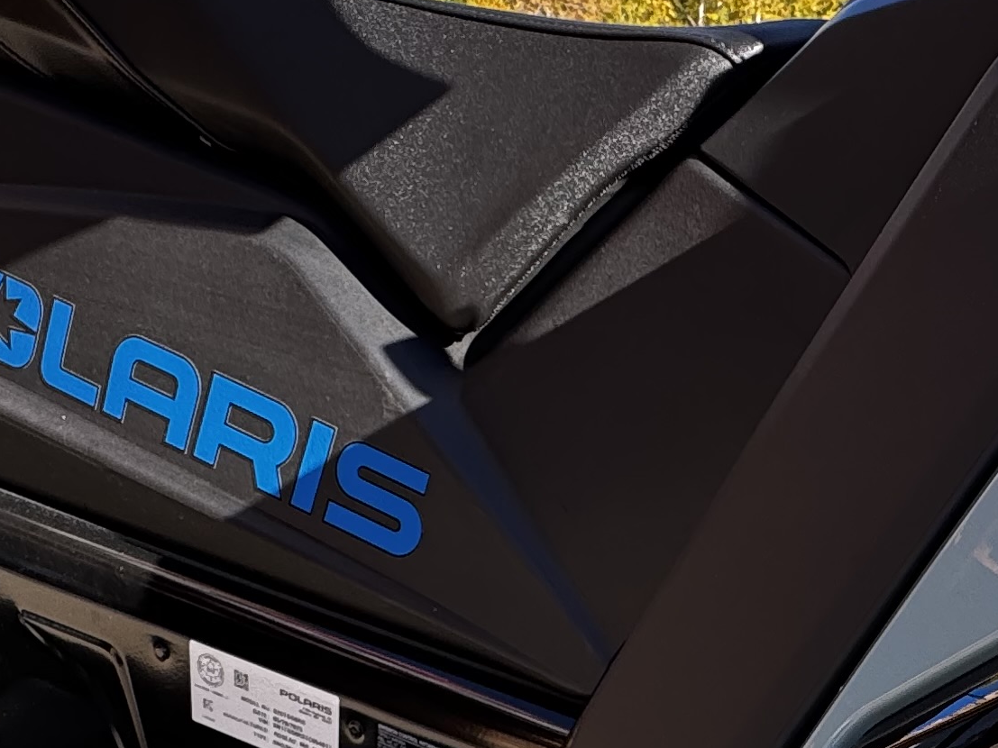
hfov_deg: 35.5
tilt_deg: -25.5
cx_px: 877
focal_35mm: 51
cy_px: 817
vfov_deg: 26.4
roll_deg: -3.8
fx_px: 1470
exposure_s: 1/183
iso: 40
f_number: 2.2
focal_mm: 2.22
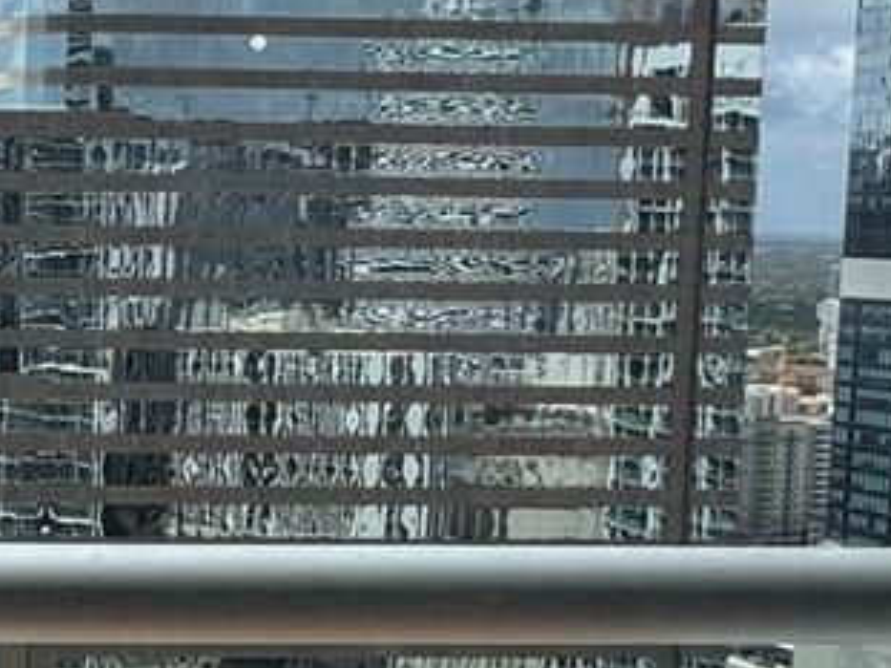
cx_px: -536
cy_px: 330
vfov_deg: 20.4
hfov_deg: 21.5
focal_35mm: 72
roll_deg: -1.2
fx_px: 1853
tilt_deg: -4.0
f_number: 2.2
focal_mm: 2.22
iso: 50
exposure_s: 1/1567
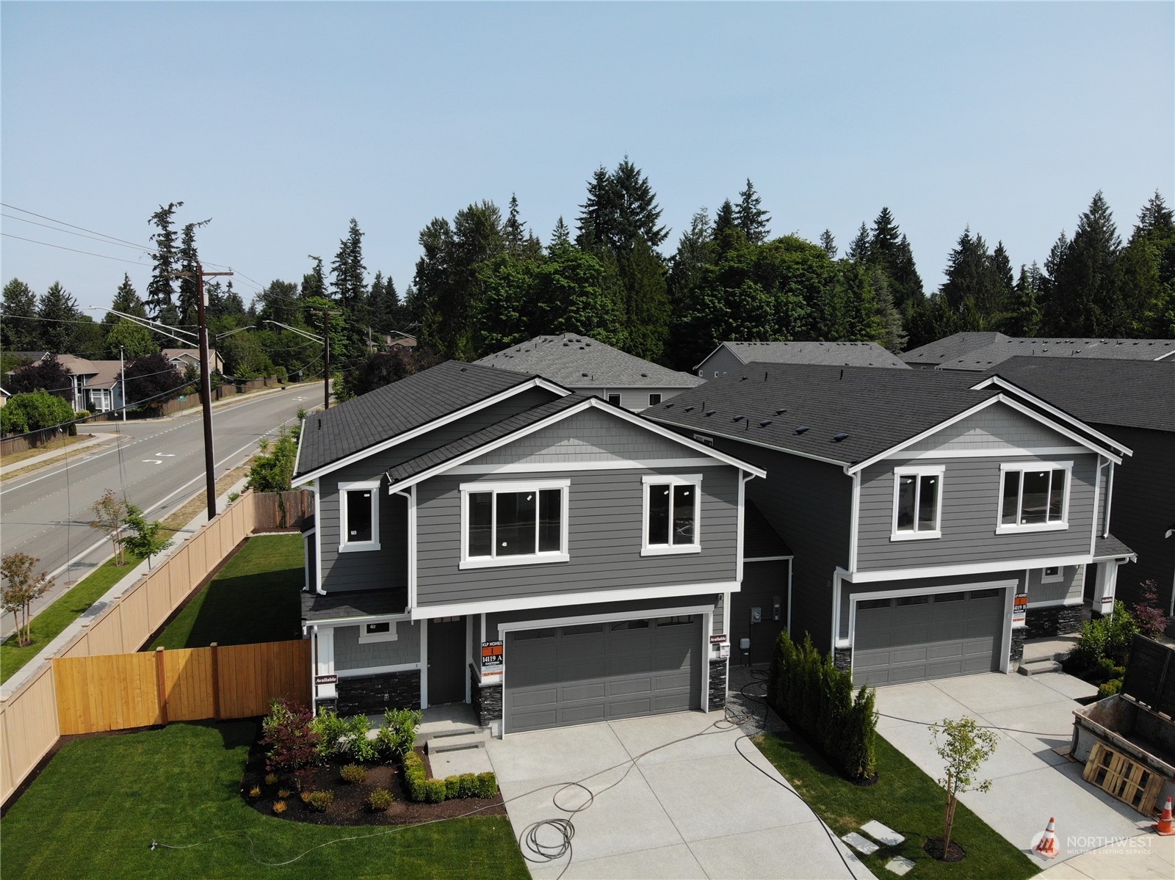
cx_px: 588
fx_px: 814
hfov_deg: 71.6
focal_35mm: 24
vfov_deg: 56.8
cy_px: 440
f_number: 2.8
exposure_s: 1/1198
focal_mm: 4.5
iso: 100
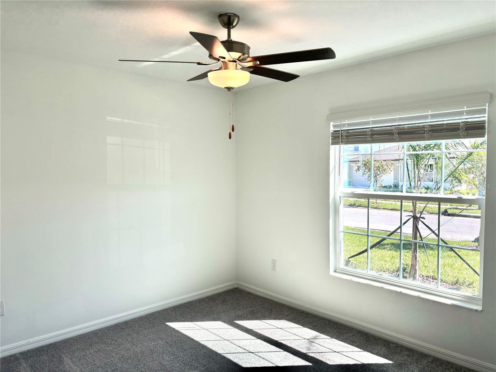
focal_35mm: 26
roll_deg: +0.3
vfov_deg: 53.1
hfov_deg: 67.3
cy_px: 186
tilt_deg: -2.7
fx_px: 373
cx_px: 248
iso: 50
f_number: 1.6
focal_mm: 5.96
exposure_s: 1/403
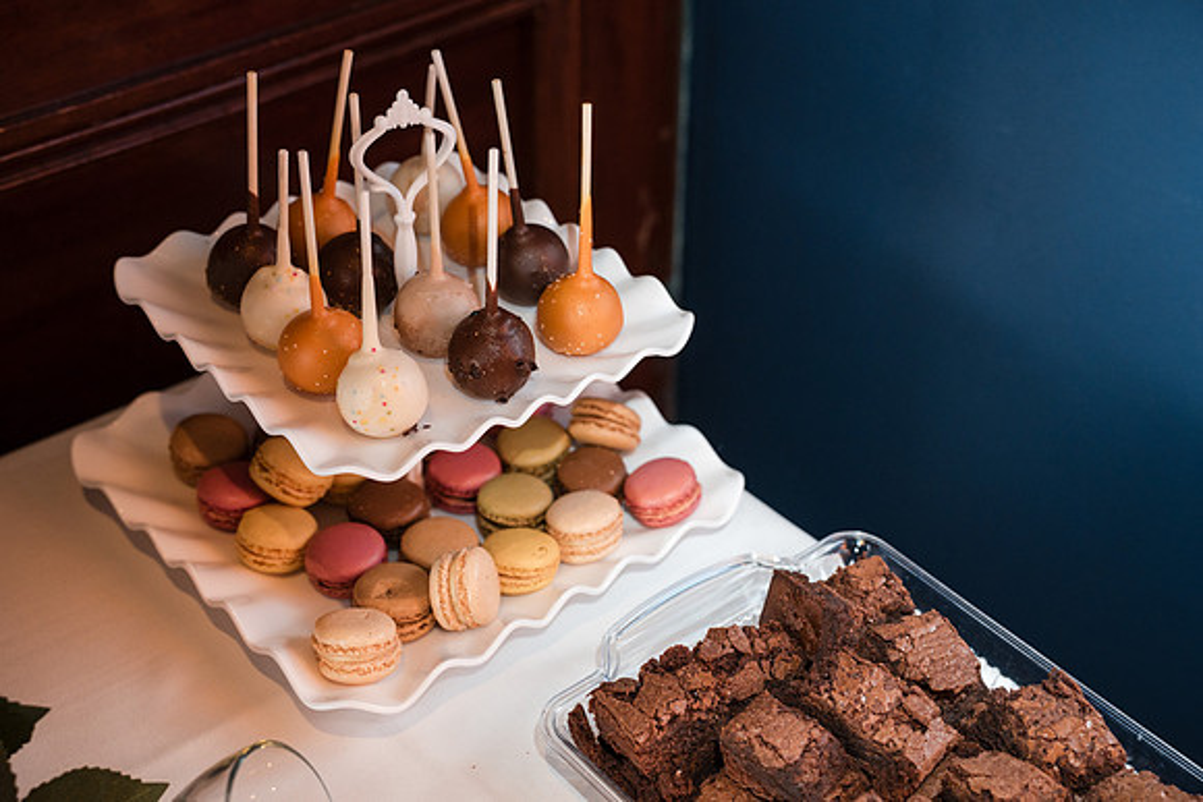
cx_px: 602
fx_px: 1872
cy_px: 401
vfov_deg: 24.2
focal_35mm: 56
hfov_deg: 35.6
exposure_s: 1/250
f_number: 4
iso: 2000
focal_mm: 56
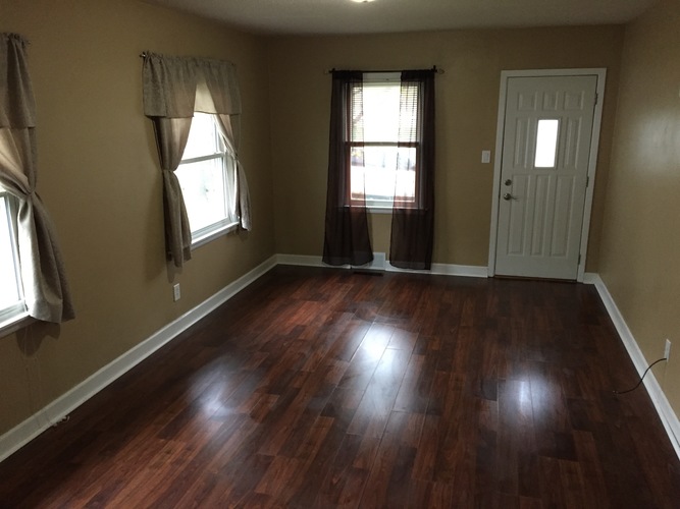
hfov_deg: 61.7
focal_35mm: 29
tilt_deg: -13.9
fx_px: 570
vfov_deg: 48.2
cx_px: 340
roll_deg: +1.3
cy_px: 254
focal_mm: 4.15
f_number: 2.2
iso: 250
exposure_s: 1/24
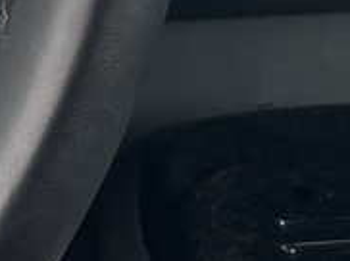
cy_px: -413
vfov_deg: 6.7
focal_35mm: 206
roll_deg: -0.5
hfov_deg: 9.2
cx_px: -265
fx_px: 2080
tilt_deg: -26.5
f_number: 1.6
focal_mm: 5.1
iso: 40
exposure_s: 1/100
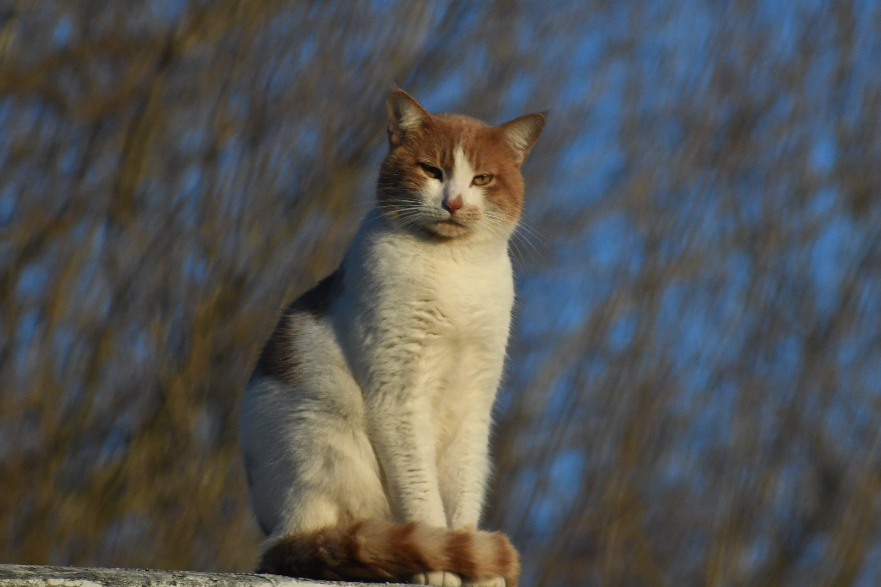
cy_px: 256
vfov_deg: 2.7
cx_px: 404
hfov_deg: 4.0
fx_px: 12603
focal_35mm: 515
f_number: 7.1
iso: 1250
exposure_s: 1/3200
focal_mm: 220
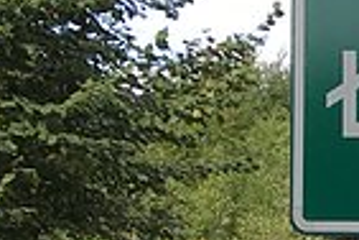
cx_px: 1069
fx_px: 1924
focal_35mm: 193
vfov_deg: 6.9
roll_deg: -1.5
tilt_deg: -6.3
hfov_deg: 8.8
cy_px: 438
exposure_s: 1/509
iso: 25
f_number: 2.2
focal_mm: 4.15
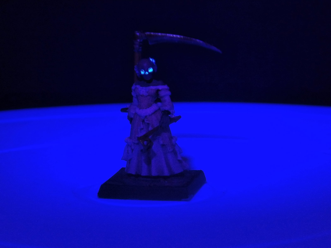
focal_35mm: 143
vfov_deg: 10.4
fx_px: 1367
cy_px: 124
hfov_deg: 13.8
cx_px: 166
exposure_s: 1/2.2
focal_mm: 25.6
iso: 800
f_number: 4.3
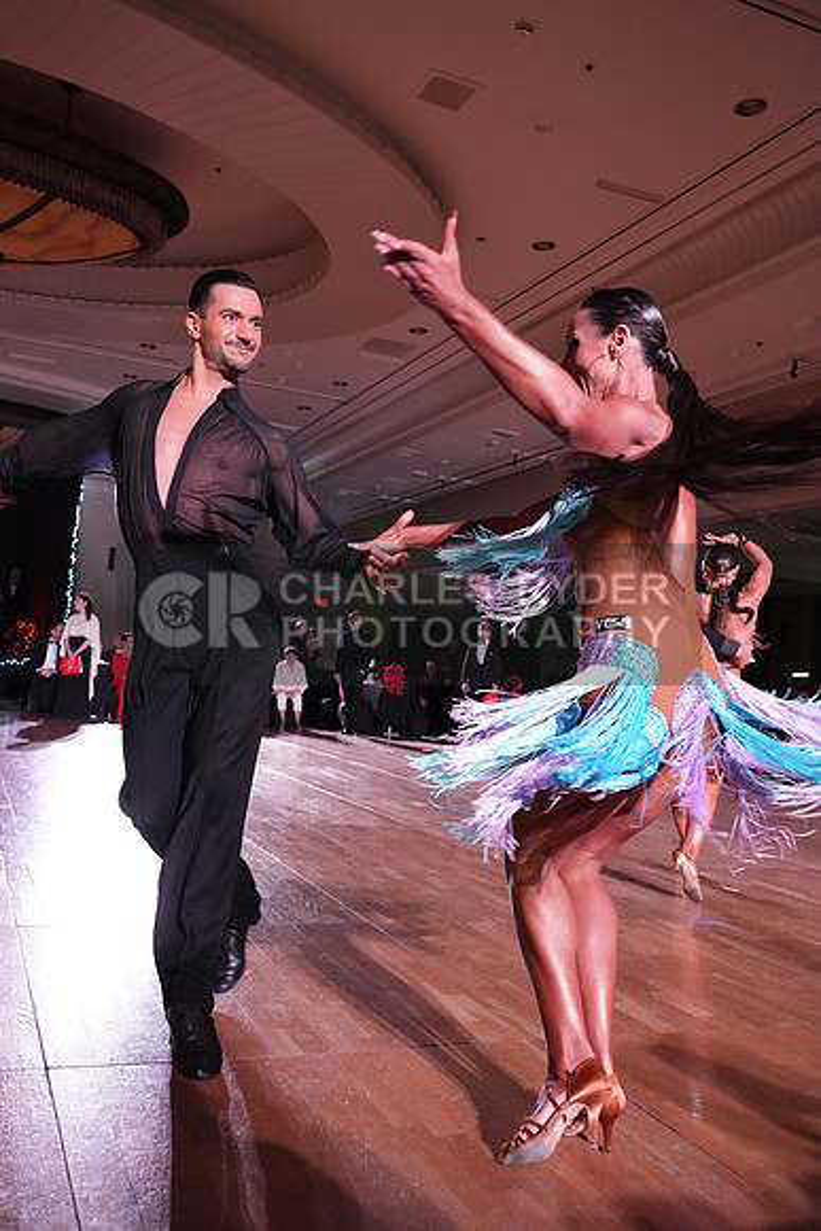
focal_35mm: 30
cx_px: 410
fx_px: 1026
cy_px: 616
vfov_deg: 61.9
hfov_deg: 43.6
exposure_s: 1/320
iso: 6400
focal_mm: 30
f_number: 5
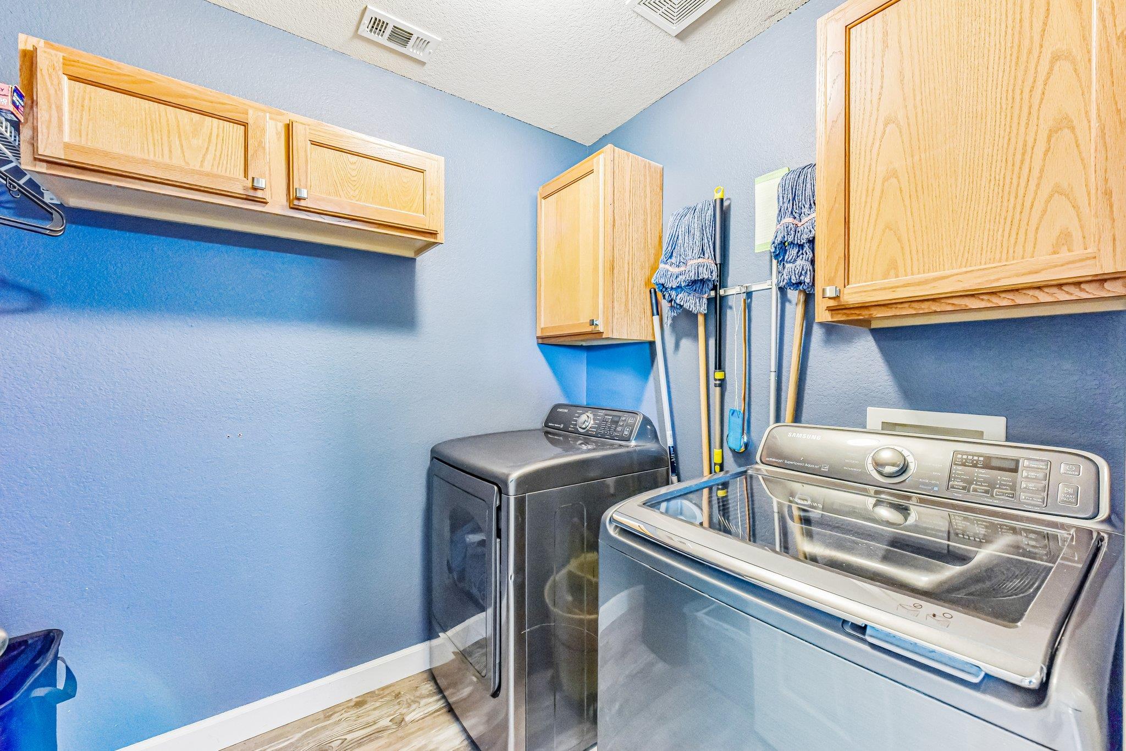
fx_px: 469
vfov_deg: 77.3
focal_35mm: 15
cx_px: 563
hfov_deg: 100.4
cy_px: 376
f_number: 8
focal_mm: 15
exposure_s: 1/15
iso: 5000
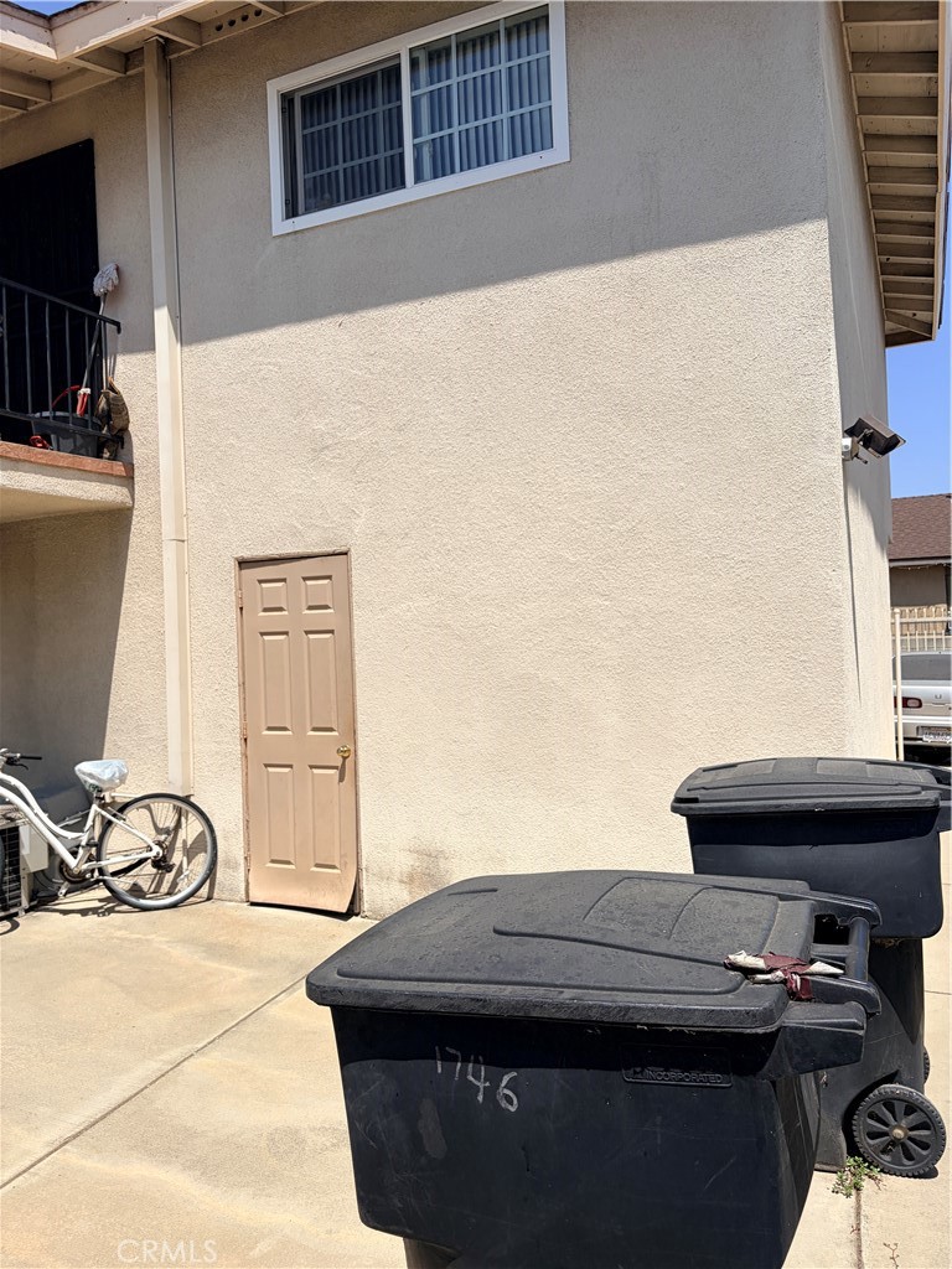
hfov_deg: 53.1
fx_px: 953
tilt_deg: +2.1
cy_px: 634
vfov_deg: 67.3
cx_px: 476
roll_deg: +1.5
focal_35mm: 26
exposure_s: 1/6329
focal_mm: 5.96
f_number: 1.6
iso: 50
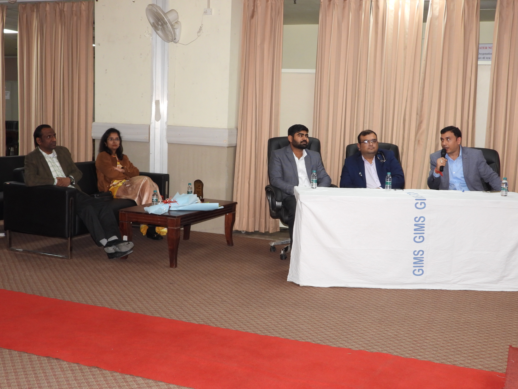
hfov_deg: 42.9
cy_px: 194
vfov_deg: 32.9
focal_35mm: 44
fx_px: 658
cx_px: 259
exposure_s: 1/30
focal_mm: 7.9
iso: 200
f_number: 3.2
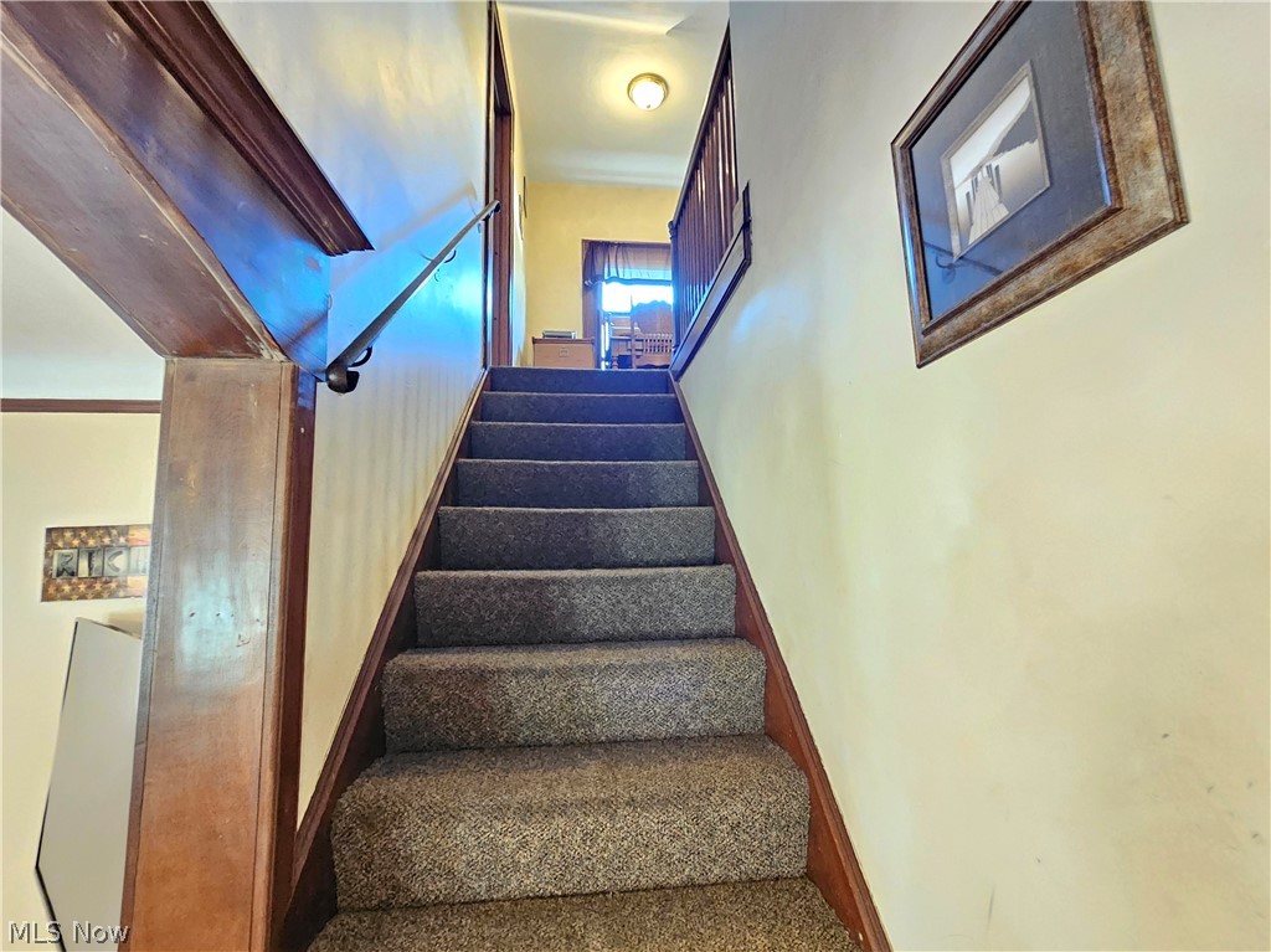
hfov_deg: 106.2
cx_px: 636
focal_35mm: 13
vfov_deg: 89.9
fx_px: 477
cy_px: 476
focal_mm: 2.2
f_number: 2.2
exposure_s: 1/24
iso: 2000
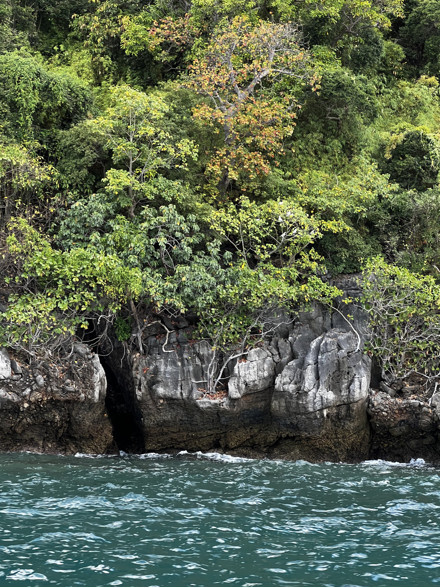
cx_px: 220
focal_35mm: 77
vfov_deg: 25.3
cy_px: 294
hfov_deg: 19.1
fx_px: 1305
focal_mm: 9
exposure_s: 1/122
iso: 100
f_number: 2.8
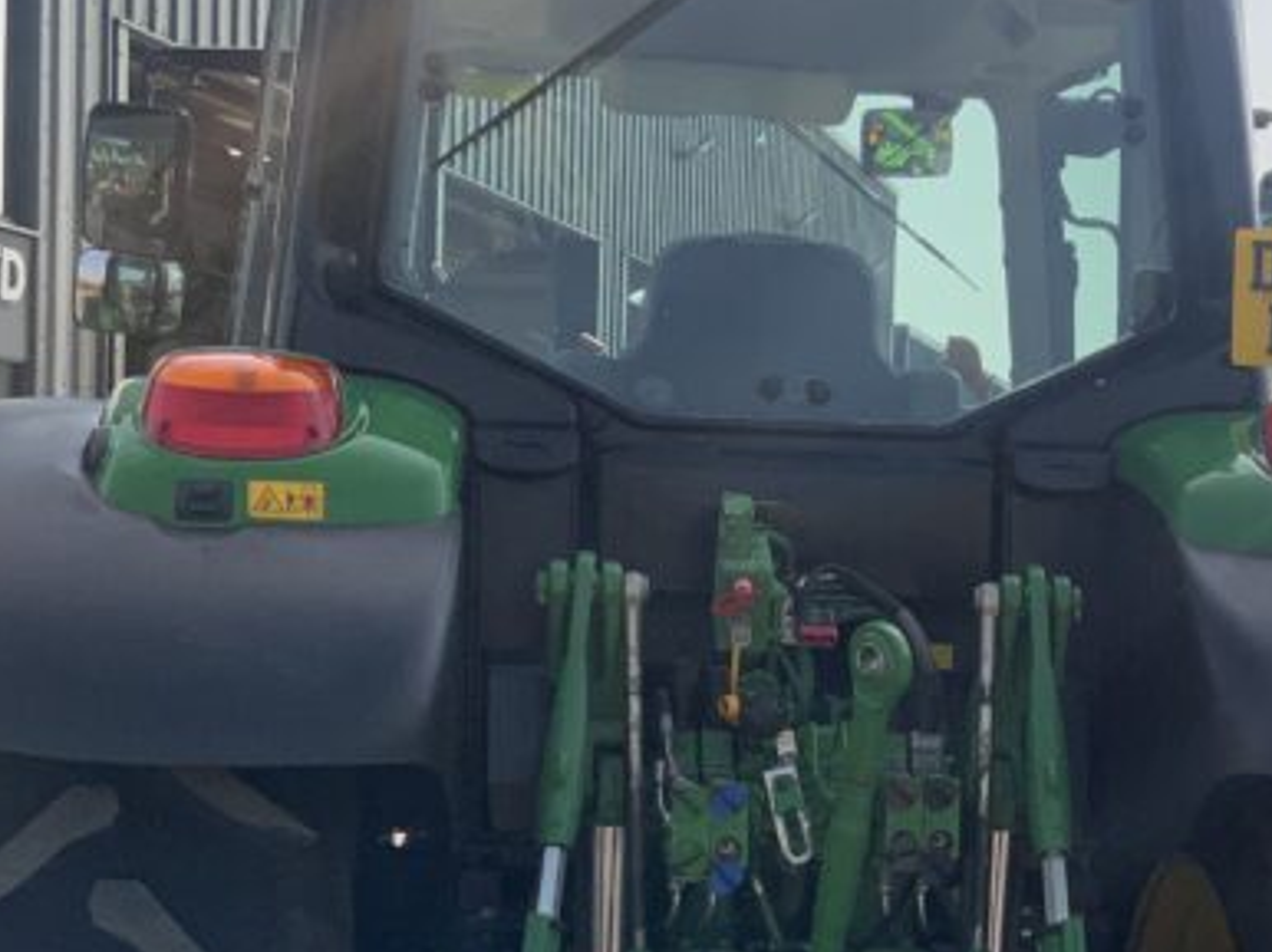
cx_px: 1015
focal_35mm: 77
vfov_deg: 18.9
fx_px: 2828
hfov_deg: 24.9
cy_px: 774
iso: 16
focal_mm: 3
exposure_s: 1/2141
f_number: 1.8
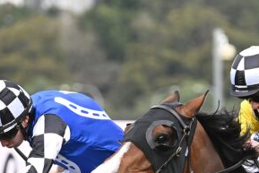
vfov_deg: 1.6
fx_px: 6370
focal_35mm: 885
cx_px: 256
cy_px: 291
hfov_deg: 2.3
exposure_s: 1/1600
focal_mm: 250
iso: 1600
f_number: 5.6
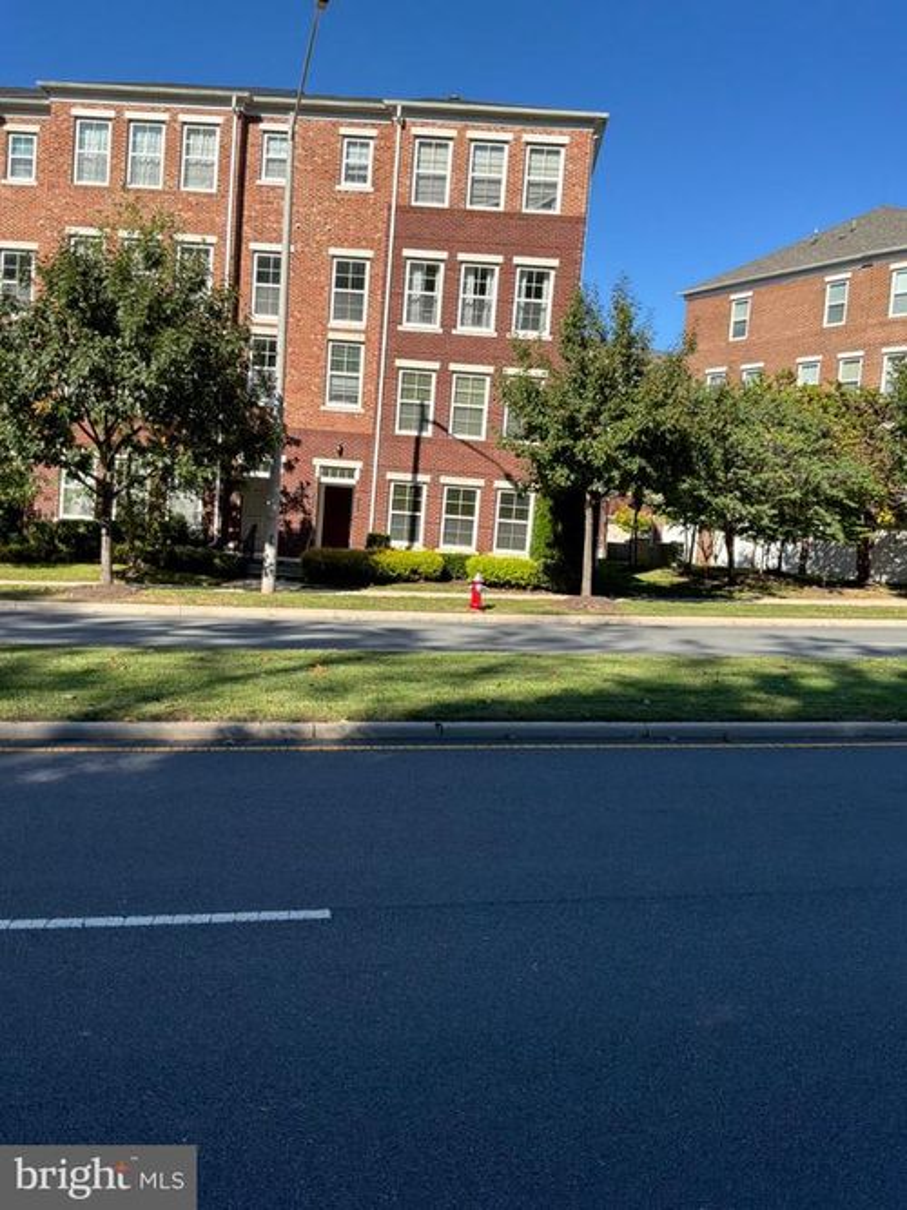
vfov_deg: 63.5
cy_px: 605
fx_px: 979
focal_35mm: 28
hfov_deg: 49.7
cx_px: 454
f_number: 1.8
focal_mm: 3
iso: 25
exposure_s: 1/1015
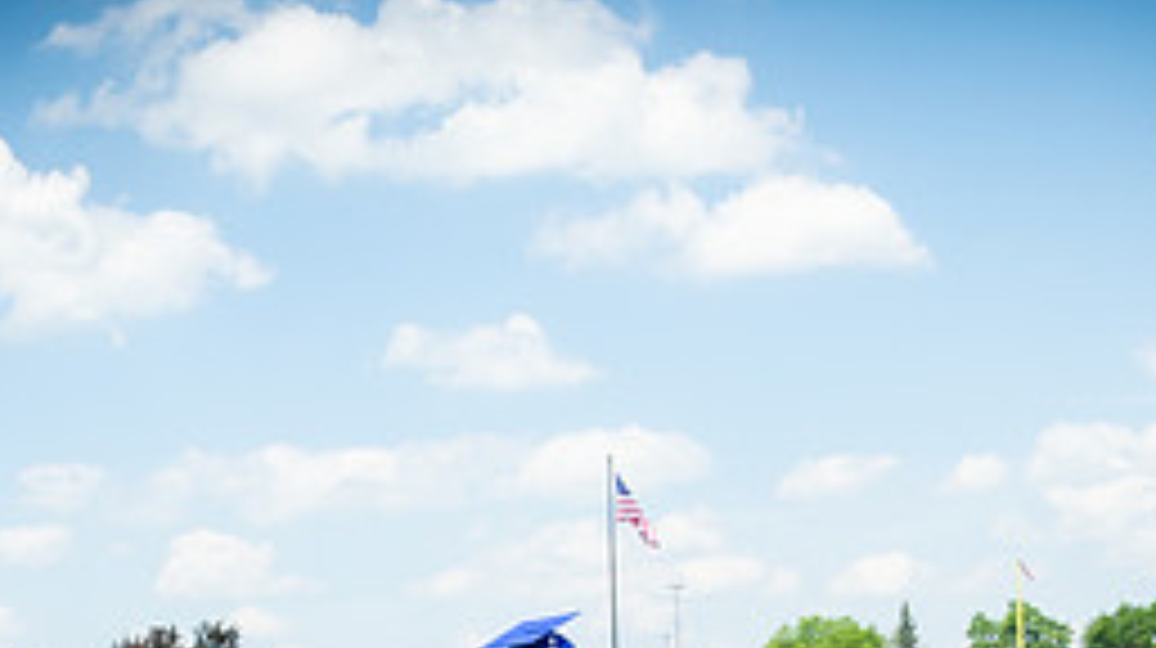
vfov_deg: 15.2
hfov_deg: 27.3
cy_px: 721
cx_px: 363
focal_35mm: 77
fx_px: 2358
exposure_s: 1/400
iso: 200
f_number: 7.1
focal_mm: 17
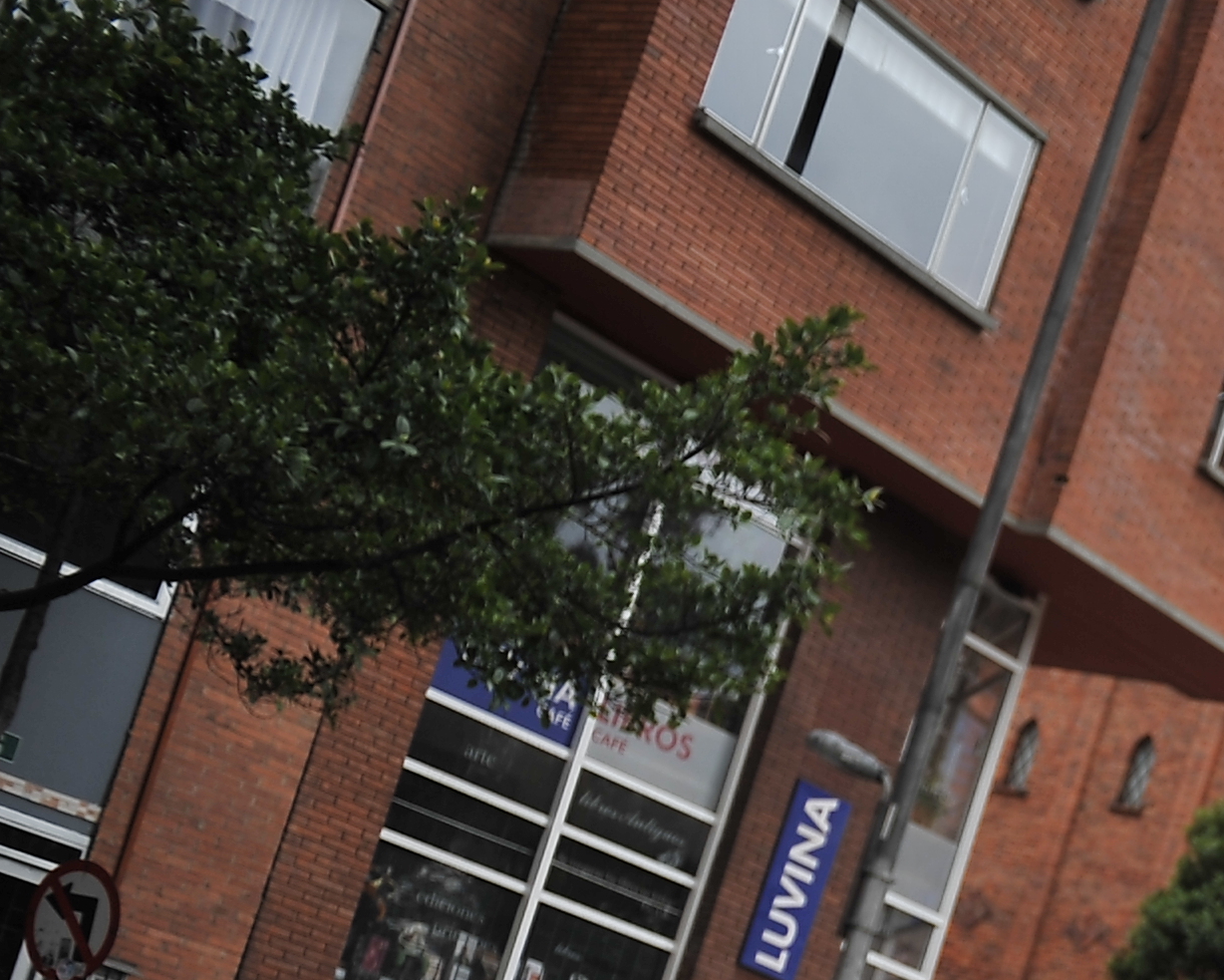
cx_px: 2012
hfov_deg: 19.9
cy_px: 1365
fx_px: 2826
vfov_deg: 18.0
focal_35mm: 78
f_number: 2.8
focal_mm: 24
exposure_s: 1/800
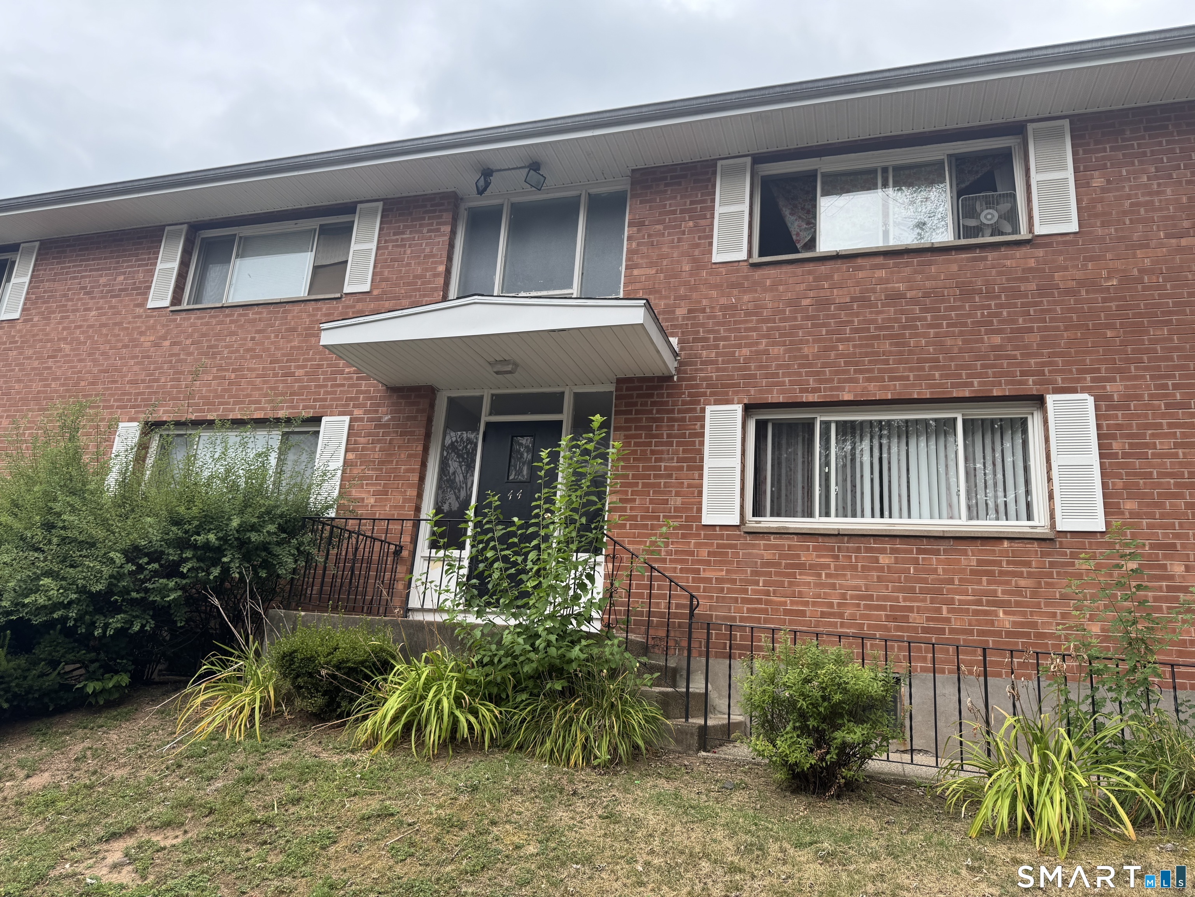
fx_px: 829
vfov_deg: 56.8
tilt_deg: +18.7
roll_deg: -3.5
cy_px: 448
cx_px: 598
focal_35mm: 24
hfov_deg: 71.6
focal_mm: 6.76
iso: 64
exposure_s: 1/271
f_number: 1.78
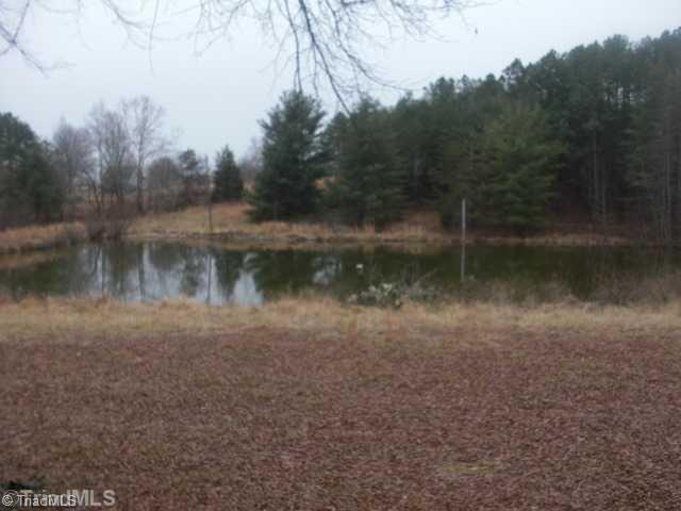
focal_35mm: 36
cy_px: 256
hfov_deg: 51.4
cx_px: 340
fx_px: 708
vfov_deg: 39.7
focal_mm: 6.3
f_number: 2.8
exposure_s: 1/125
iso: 50
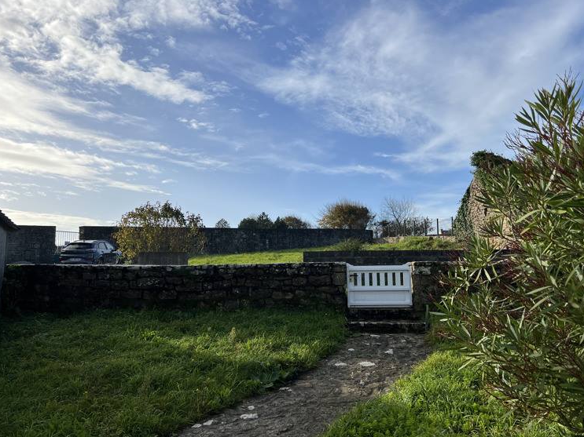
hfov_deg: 63.4
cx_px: 310
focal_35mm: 28
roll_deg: +1.1
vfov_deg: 49.7
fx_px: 472
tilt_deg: +6.0
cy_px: 233
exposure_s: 1/4630
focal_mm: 5.7
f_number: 1.5
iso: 50
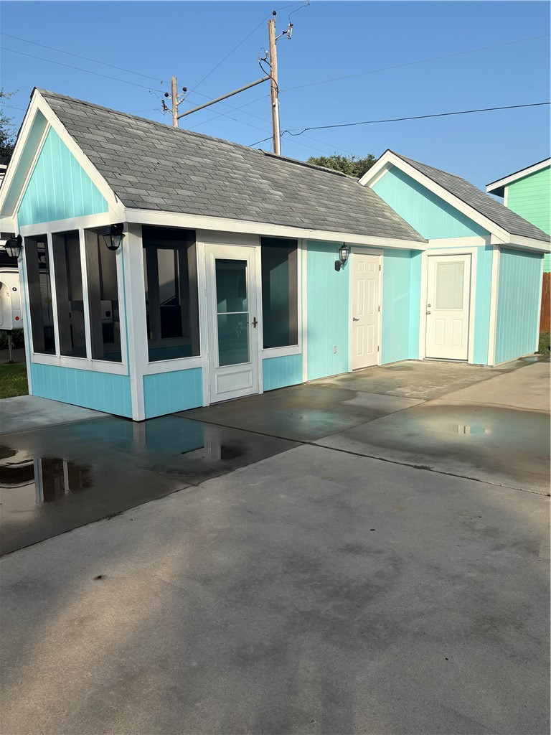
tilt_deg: -7.2
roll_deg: +0.2
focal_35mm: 26
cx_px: 276
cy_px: 368
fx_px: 552
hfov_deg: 53.1
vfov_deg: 67.3
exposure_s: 1/3279
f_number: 1.6
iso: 50
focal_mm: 5.96
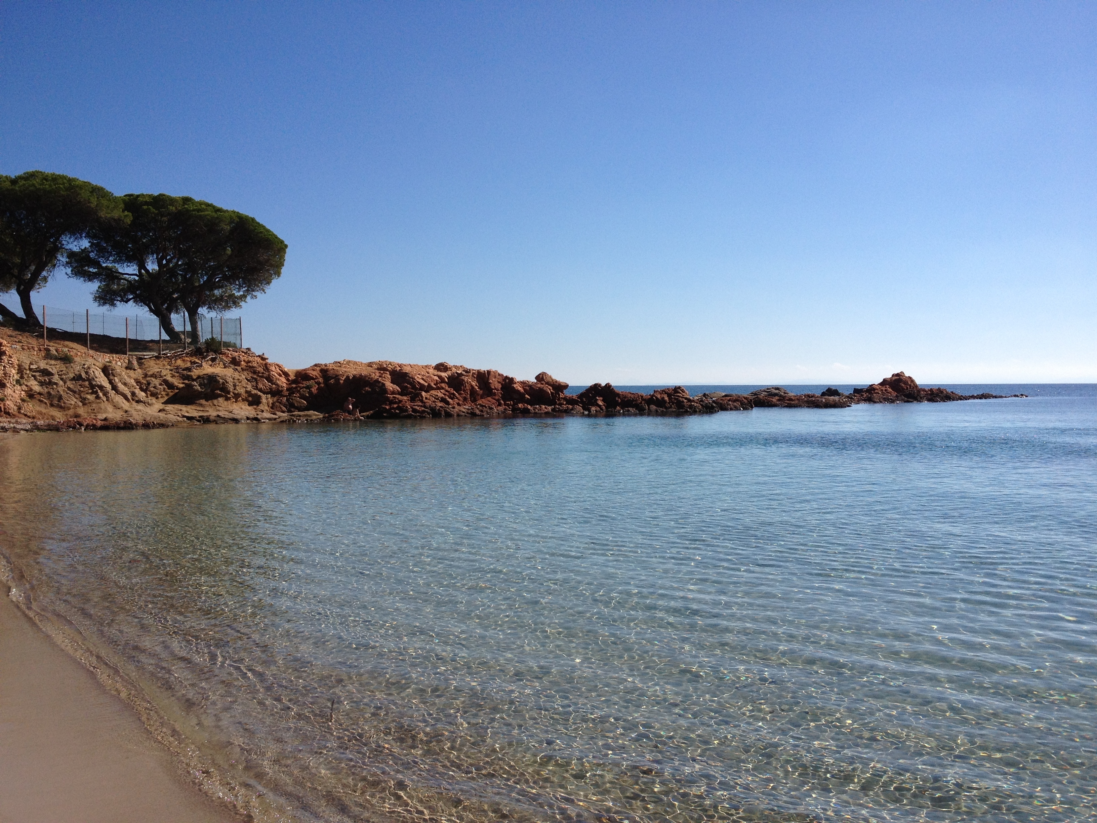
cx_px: 548
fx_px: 1109
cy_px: 412
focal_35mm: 35
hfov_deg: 52.6
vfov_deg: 40.7
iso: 64
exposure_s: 1/3460
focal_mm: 4.28
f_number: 2.4
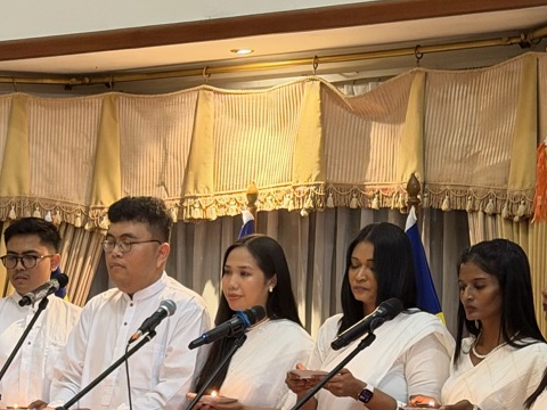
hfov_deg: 15.1
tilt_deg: -2.6
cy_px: 412
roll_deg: -1.0
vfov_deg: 11.5
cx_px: 5
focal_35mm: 128
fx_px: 2023
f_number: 1.78
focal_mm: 6.76
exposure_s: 1/33
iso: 500
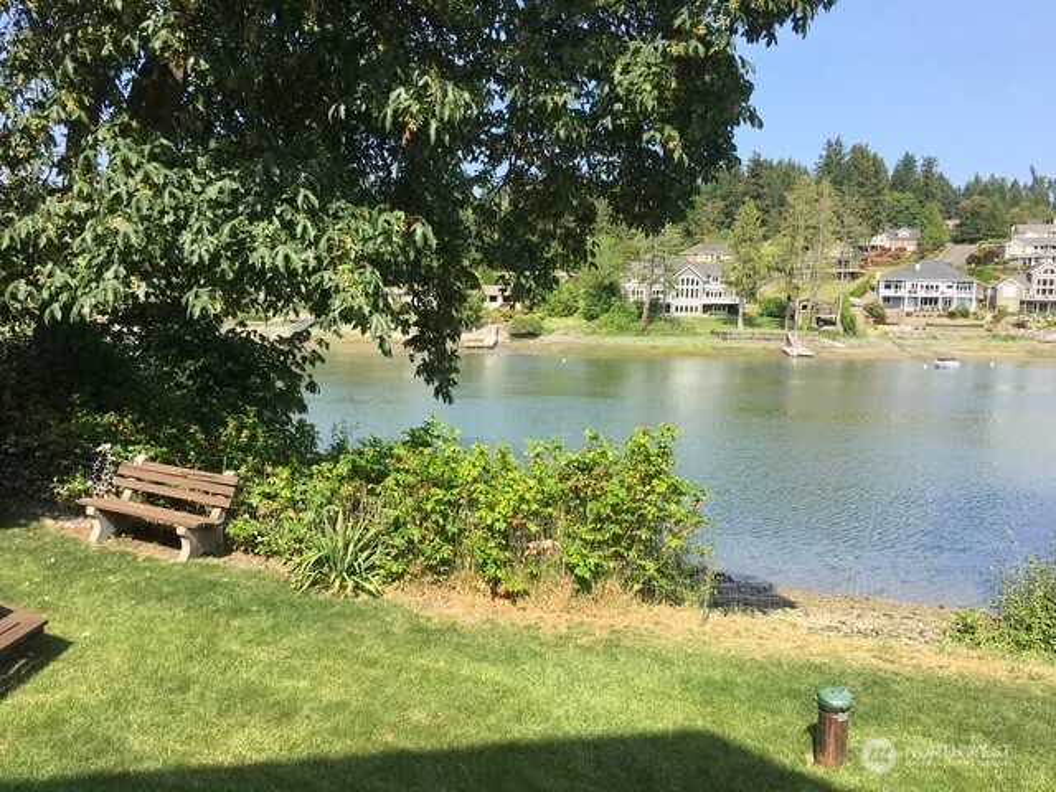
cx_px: 528
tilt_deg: -5.6
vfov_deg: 48.2
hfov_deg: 61.7
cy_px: 396
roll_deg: -0.2
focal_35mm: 29
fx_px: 885
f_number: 2.2
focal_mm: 4.15
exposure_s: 1/793
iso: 25
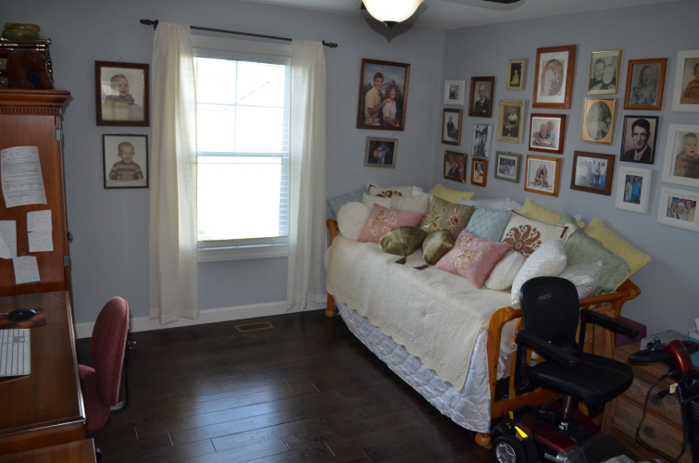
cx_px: 350
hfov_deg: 67.5
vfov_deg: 47.7
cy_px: 232
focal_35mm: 27
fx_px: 523
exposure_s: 1/80
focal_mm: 18
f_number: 3.5
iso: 400
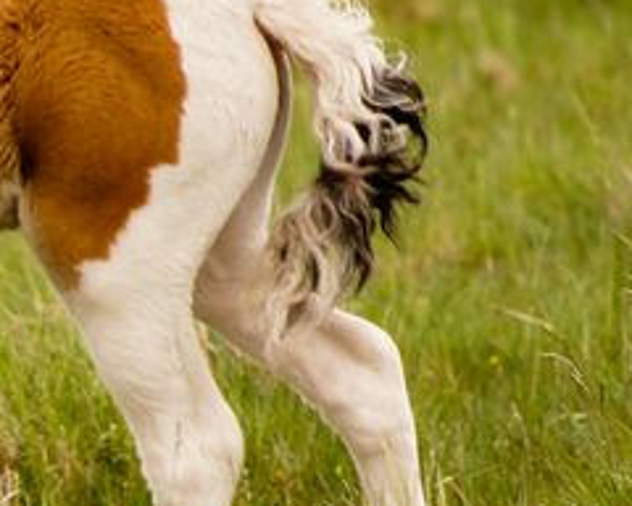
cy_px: 244
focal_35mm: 1405
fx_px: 26280
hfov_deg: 1.4
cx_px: -675
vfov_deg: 1.1
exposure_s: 1/800
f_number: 2.8
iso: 400
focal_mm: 200
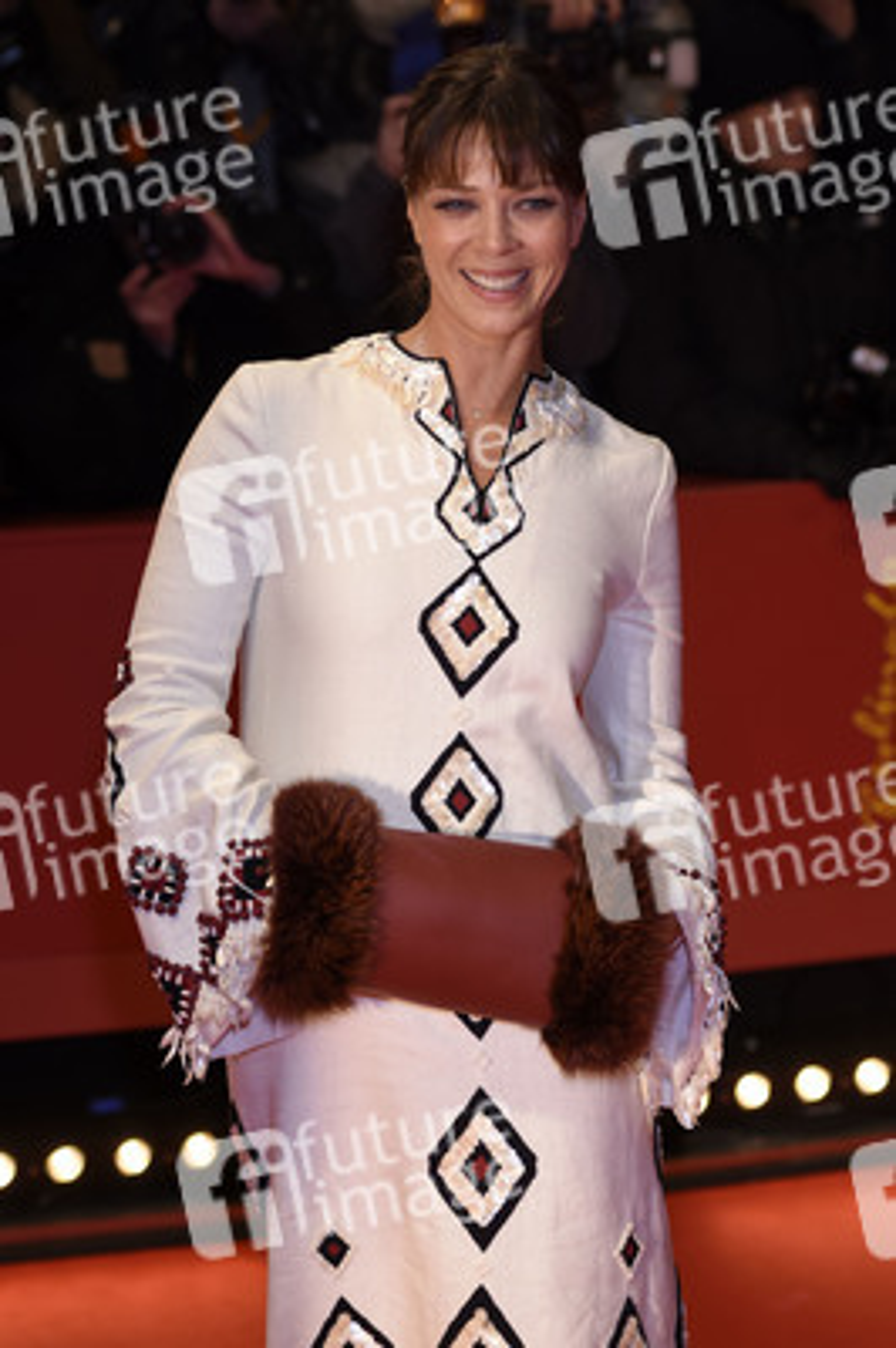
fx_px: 4600
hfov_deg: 11.1
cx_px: 448
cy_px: 674
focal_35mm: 123
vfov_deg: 16.7
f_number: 3.2
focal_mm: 82
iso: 640
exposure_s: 1/400
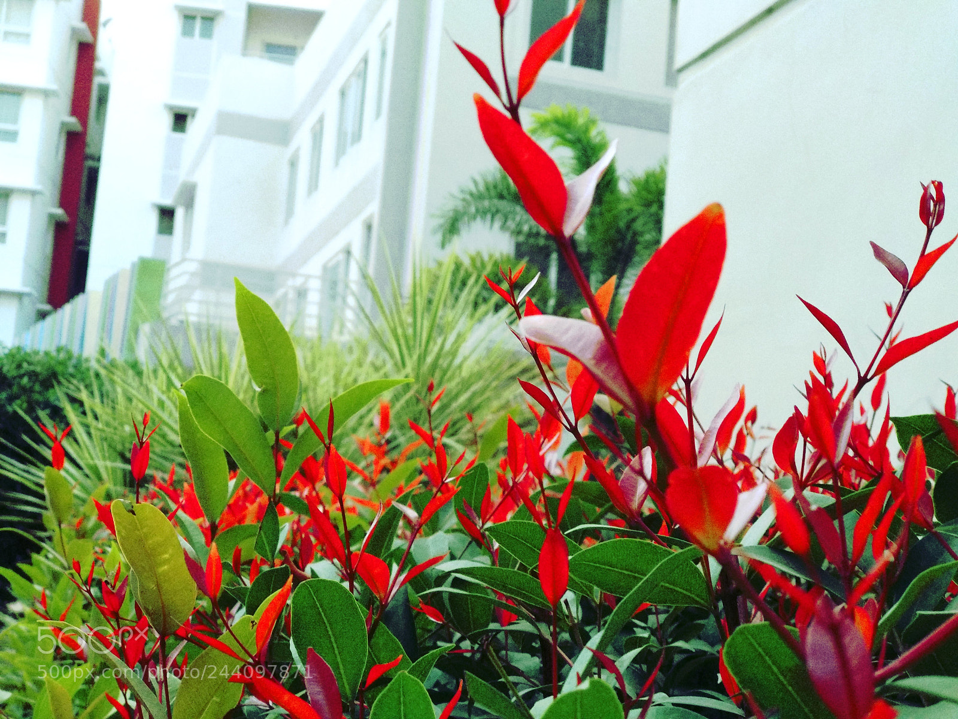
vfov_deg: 28.0
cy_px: 360
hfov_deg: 36.8
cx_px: 479
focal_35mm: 52
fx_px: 1439
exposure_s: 1/68
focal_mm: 5.99
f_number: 2.6
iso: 800
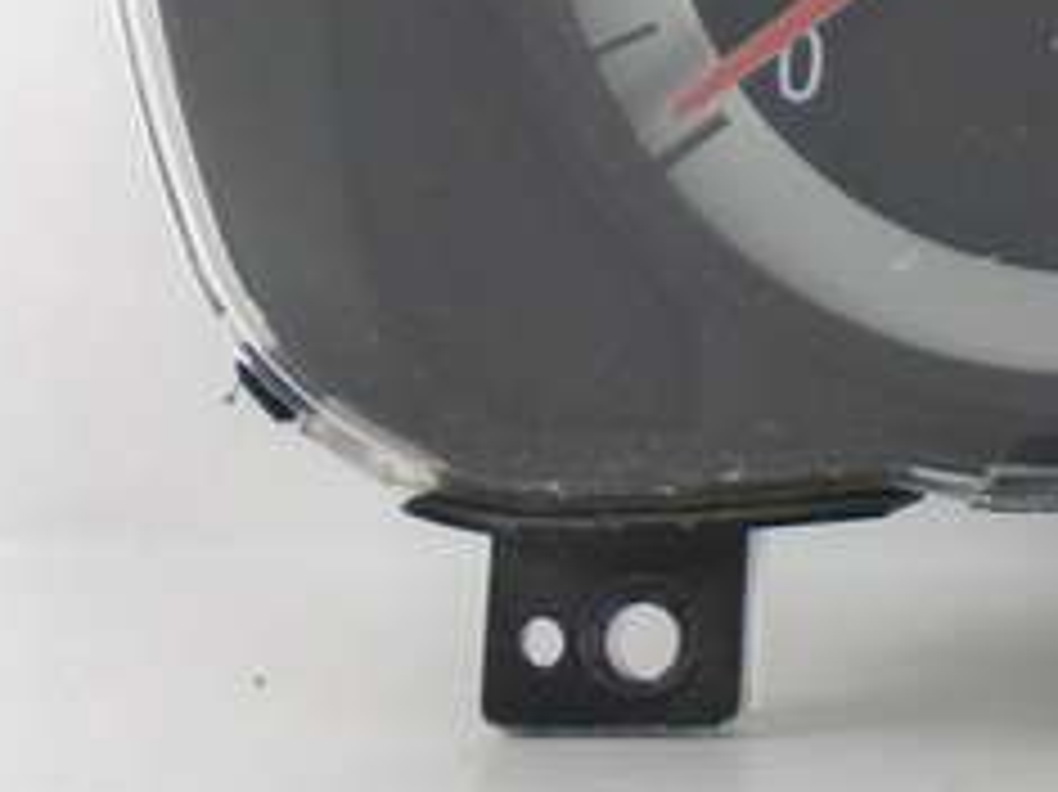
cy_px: -369
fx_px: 3696
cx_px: 1976
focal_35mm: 121
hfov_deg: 14.2
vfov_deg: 11.7
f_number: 3.2
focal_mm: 4.6
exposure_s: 1/60
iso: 100
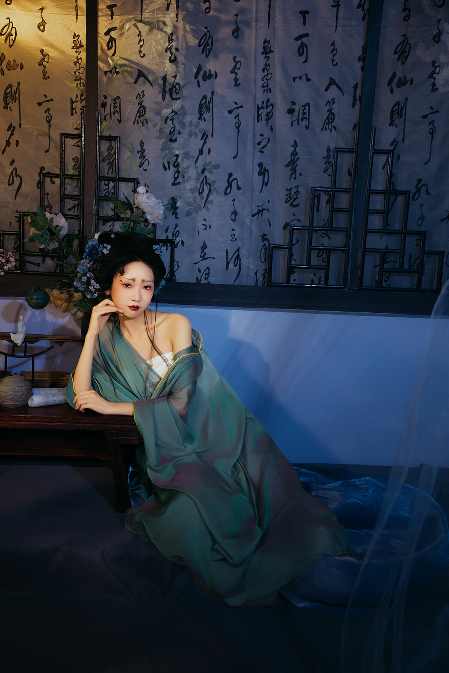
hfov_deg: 30.5
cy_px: 336
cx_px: 224
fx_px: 823
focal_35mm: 44
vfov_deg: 44.5
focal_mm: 45
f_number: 4
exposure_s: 1/125
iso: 400
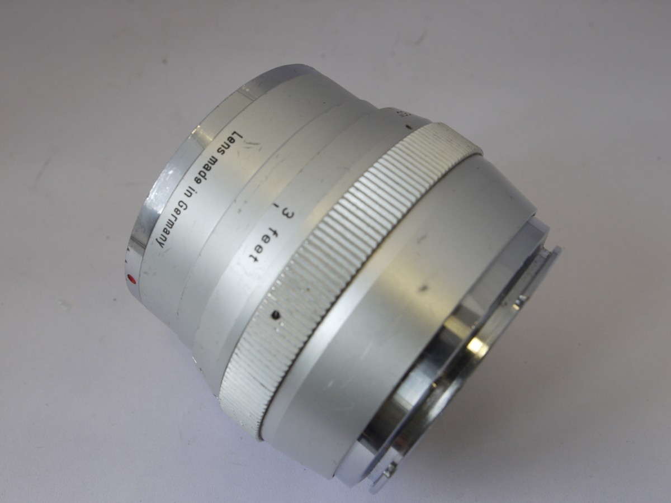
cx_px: 336
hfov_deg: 49.0
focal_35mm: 38
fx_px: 737
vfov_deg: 37.7
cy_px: 252
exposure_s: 1/30
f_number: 9
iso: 320
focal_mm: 19
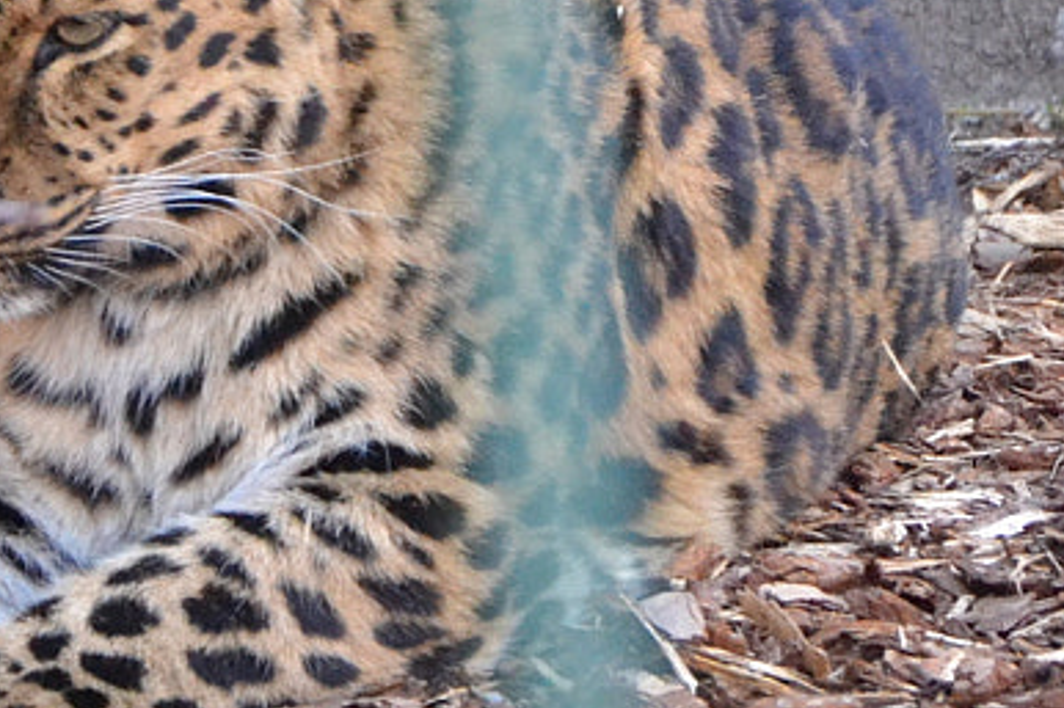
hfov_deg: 3.2
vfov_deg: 2.1
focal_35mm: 653
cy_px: 193
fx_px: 19293
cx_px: 74
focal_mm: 105
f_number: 5.6
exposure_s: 1/400
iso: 3200
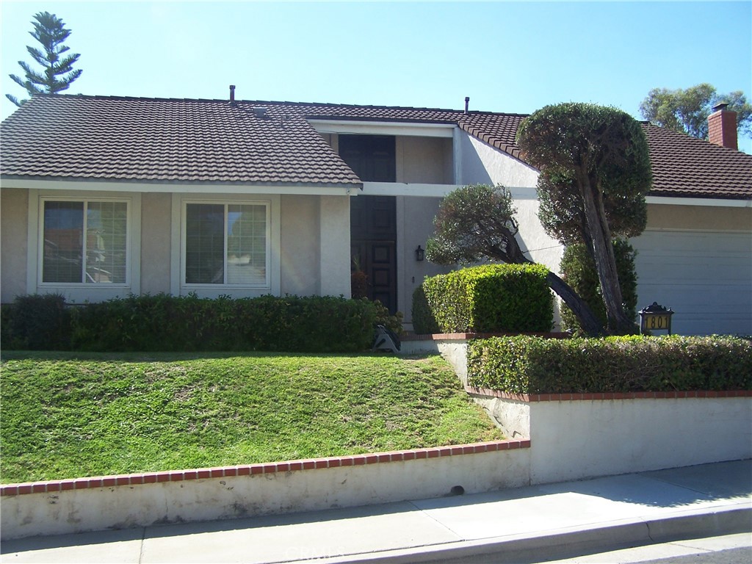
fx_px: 826
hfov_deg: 49.0
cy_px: 282
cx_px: 376
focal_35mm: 38
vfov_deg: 37.7
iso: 80
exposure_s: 1/750
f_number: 2.8
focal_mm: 6.3
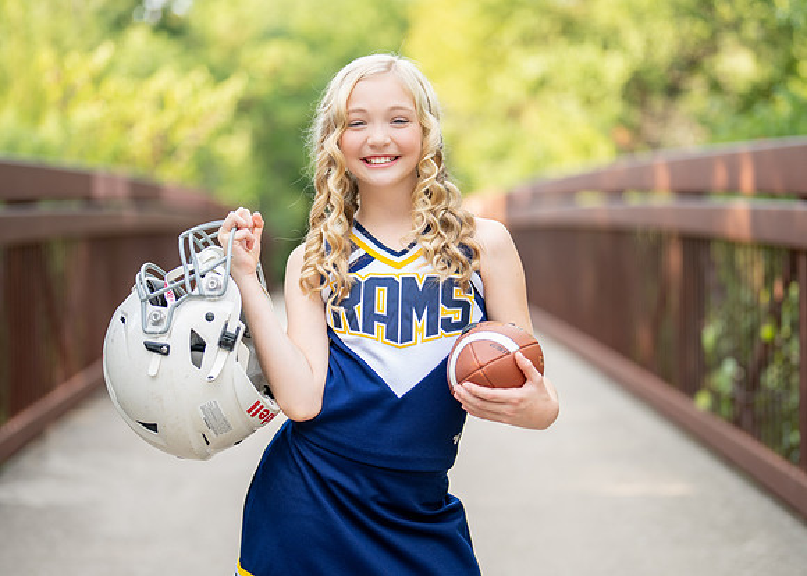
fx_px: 1574
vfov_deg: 20.7
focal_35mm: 69
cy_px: 297
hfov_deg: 28.8
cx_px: 406
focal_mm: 50
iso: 100
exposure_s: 1/640
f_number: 1.2
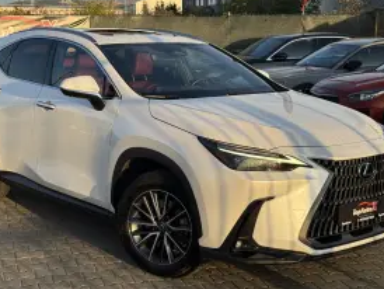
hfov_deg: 30.7
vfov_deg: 23.3
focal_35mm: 63
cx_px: 175
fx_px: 699
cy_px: 133
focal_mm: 6.76
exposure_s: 1/2762
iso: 64
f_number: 1.78
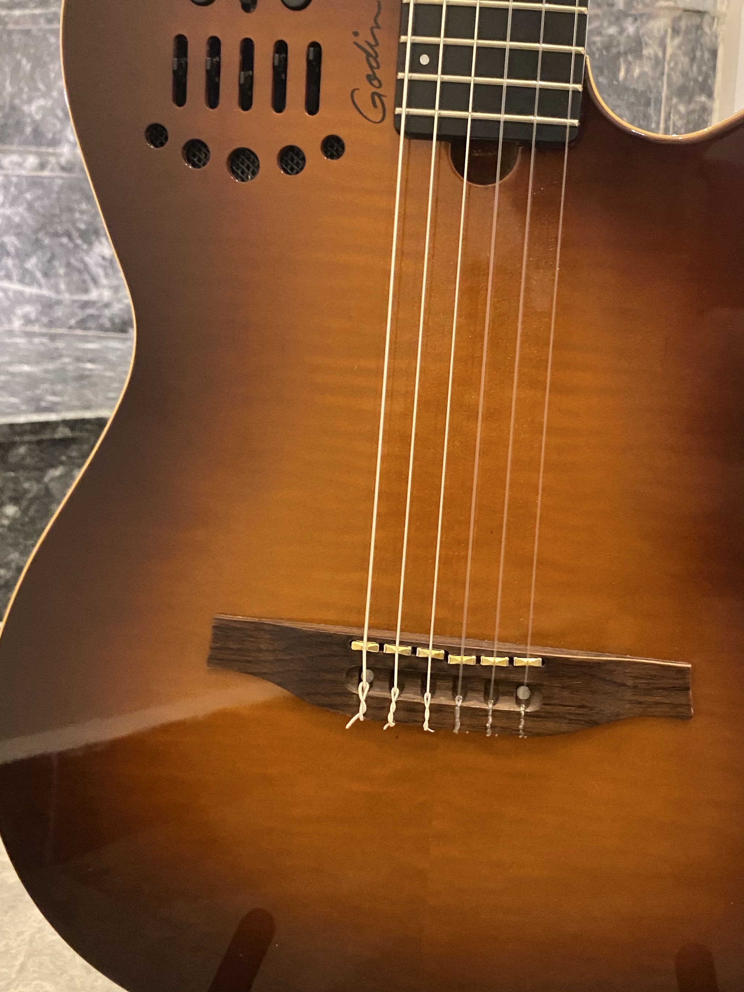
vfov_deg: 49.0
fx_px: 1089
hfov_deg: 37.6
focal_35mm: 38
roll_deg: -2.1
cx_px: 448
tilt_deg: -16.8
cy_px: 495
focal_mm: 4.25
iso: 800
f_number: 1.8
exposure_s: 1/25
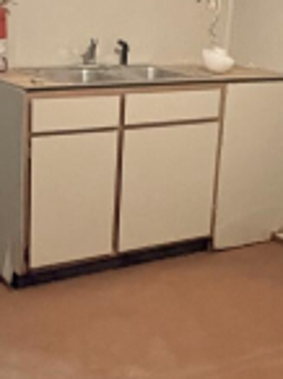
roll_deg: -3.8
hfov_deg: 22.8
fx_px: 700
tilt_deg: -15.0
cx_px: 109
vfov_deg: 30.3
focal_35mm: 64
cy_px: 188
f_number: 2.2
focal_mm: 2.22
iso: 1000
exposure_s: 1/40
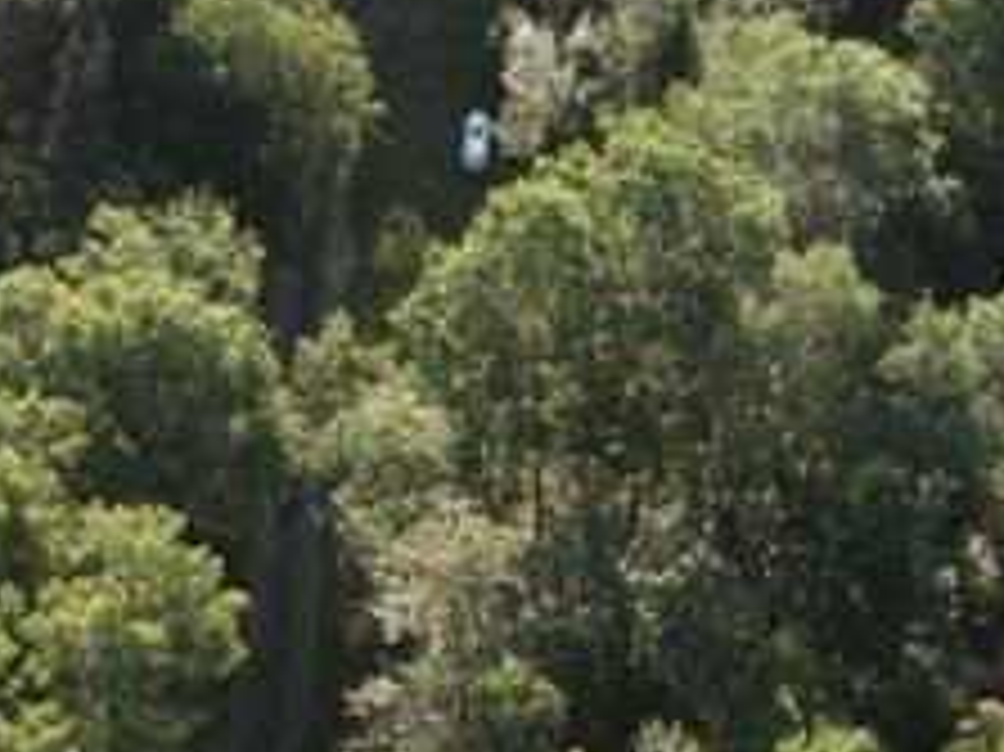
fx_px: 4000
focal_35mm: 138
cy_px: 1223
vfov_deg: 10.3
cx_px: 158
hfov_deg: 14.2
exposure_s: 1/400
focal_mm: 12.29
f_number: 2.8
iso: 100
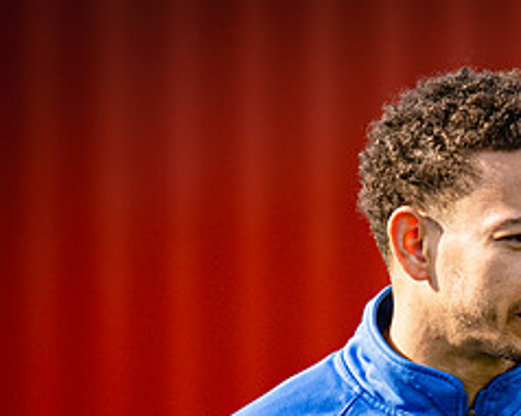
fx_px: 9506
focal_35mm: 617
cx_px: 439
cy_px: 392
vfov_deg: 2.5
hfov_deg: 3.1
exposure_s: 1/1250
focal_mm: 135
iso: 80
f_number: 1.8
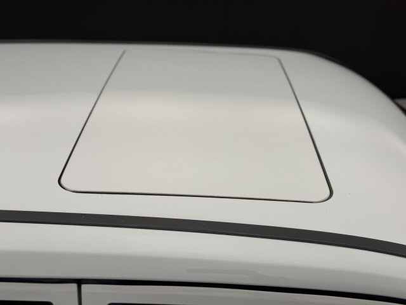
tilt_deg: -23.5
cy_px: 152
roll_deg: -0.3
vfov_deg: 30.3
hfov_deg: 39.7
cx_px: 203
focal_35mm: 48
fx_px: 563
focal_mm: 6.76
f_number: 1.78
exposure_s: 1/237
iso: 64
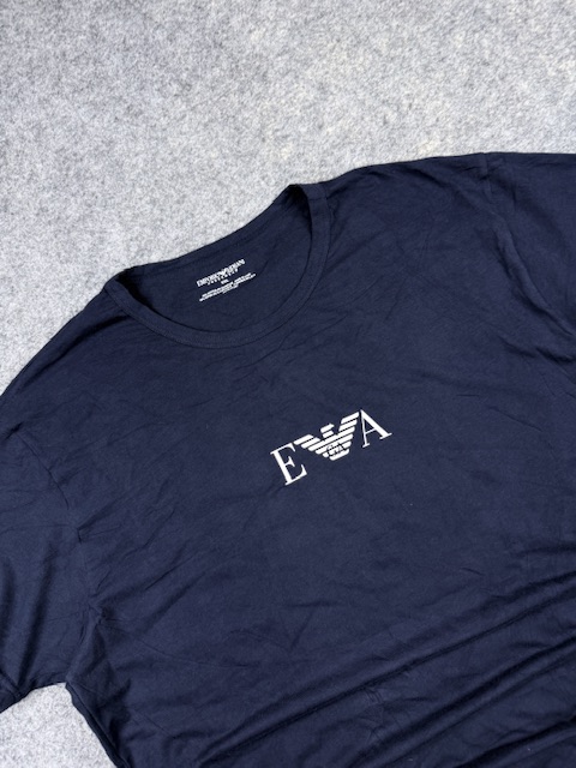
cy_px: 384
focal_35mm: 24
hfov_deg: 56.8
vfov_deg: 71.6
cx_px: 288
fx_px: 532
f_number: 1.78
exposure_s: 1/100
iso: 125
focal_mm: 6.76
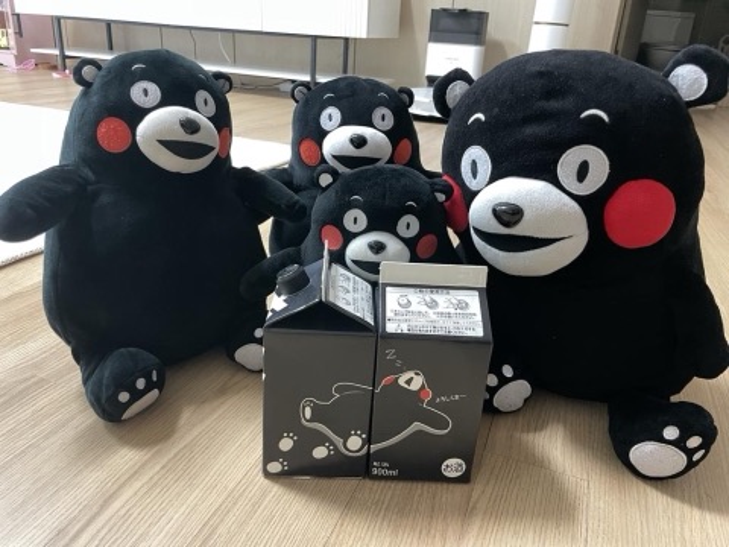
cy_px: 274
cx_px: 364
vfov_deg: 53.1
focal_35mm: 26
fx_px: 548
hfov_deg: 67.3
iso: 400
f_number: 1.6
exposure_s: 1/40
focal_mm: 4.2
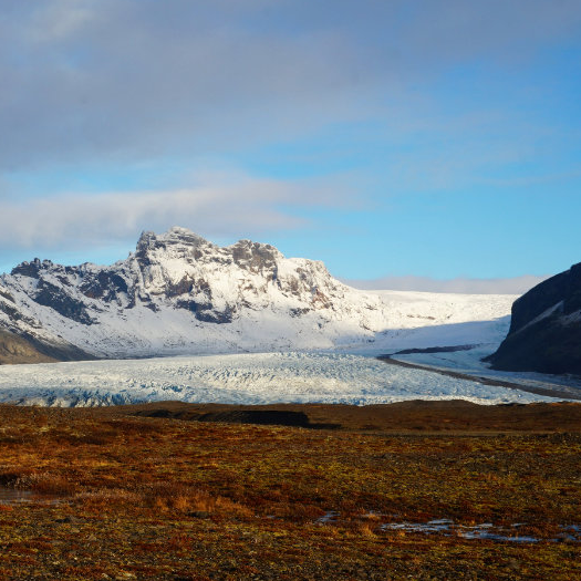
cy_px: 288
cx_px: 163
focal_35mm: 80
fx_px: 1512
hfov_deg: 21.6
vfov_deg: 21.7
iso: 100
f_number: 14
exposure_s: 1/100
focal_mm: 41
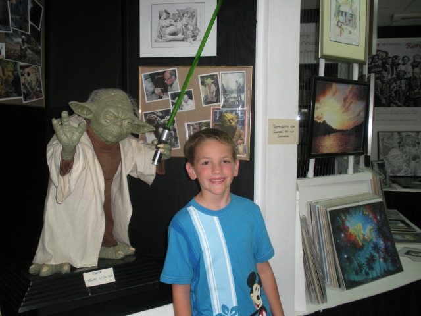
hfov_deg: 51.4
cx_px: 210
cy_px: 158
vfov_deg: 39.7
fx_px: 438
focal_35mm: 36
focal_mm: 6.3
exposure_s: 1/52.6
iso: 96
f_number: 3.5
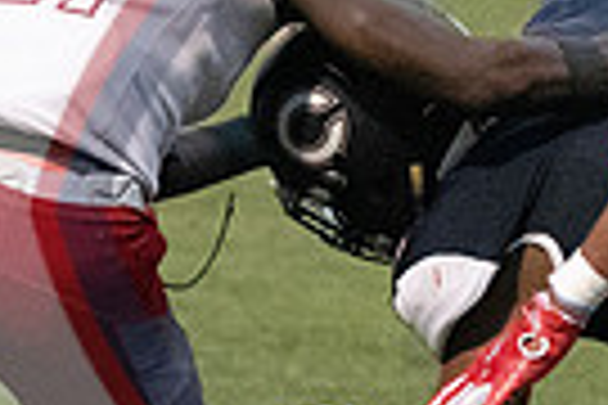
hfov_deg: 3.2
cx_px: 644
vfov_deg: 2.1
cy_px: 209
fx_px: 10859
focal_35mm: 643
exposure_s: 1/2500
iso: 16000
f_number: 2.8
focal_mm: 100
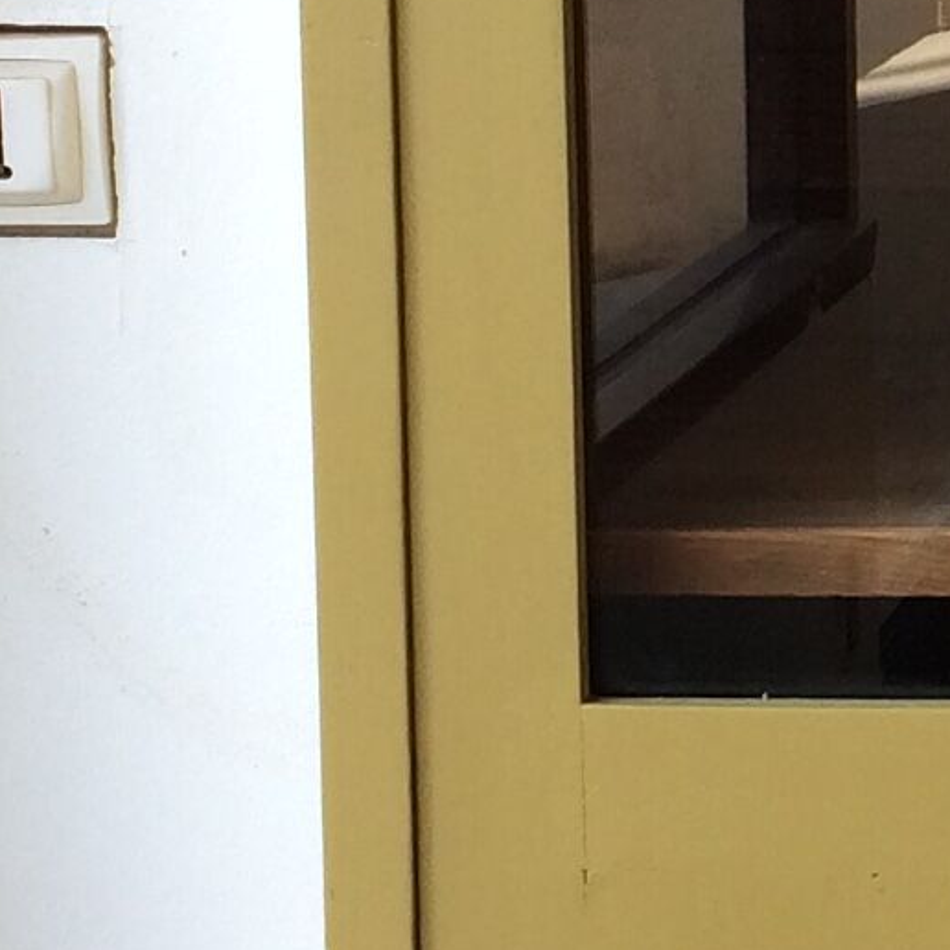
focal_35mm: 162
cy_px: 120
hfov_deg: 10.1
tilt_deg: -8.2
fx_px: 5030
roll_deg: +0.2
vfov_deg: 10.7
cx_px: 1780
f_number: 2.2
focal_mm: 4.15
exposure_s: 1/100
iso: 40
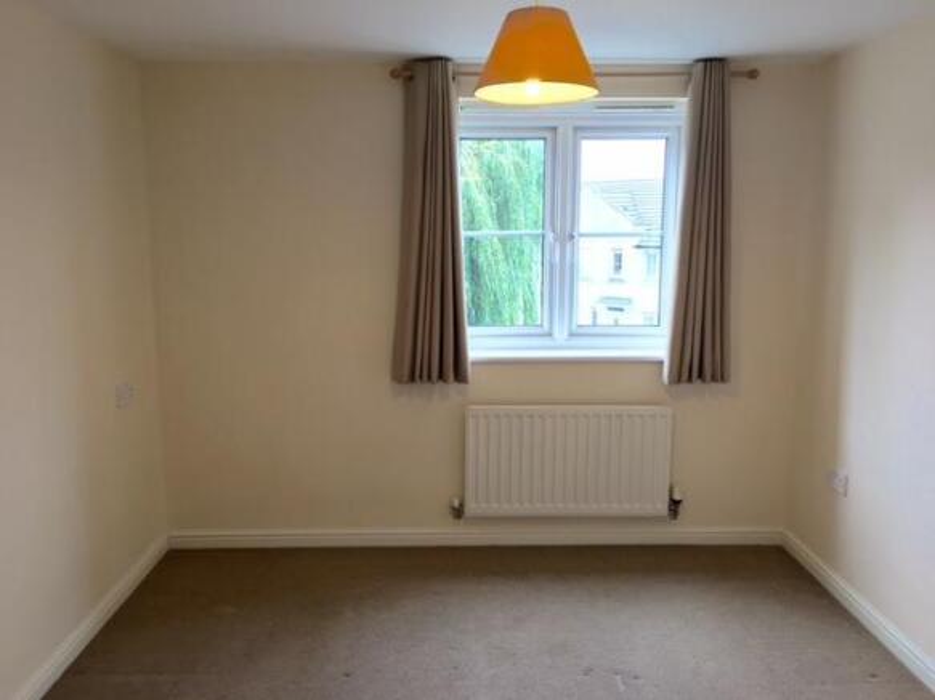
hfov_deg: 61.7
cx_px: 468
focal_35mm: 29
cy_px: 350
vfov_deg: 48.2
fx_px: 783
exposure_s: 1/50
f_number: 2.2
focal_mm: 4.15
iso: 32
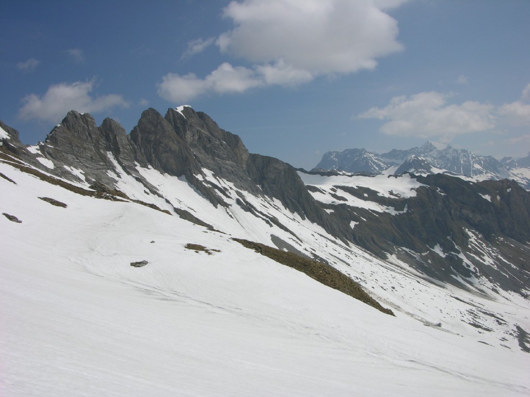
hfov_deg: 52.6
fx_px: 536
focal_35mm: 35
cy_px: 198
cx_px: 265
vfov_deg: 40.7
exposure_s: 1/432
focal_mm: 8.9
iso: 50
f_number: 8
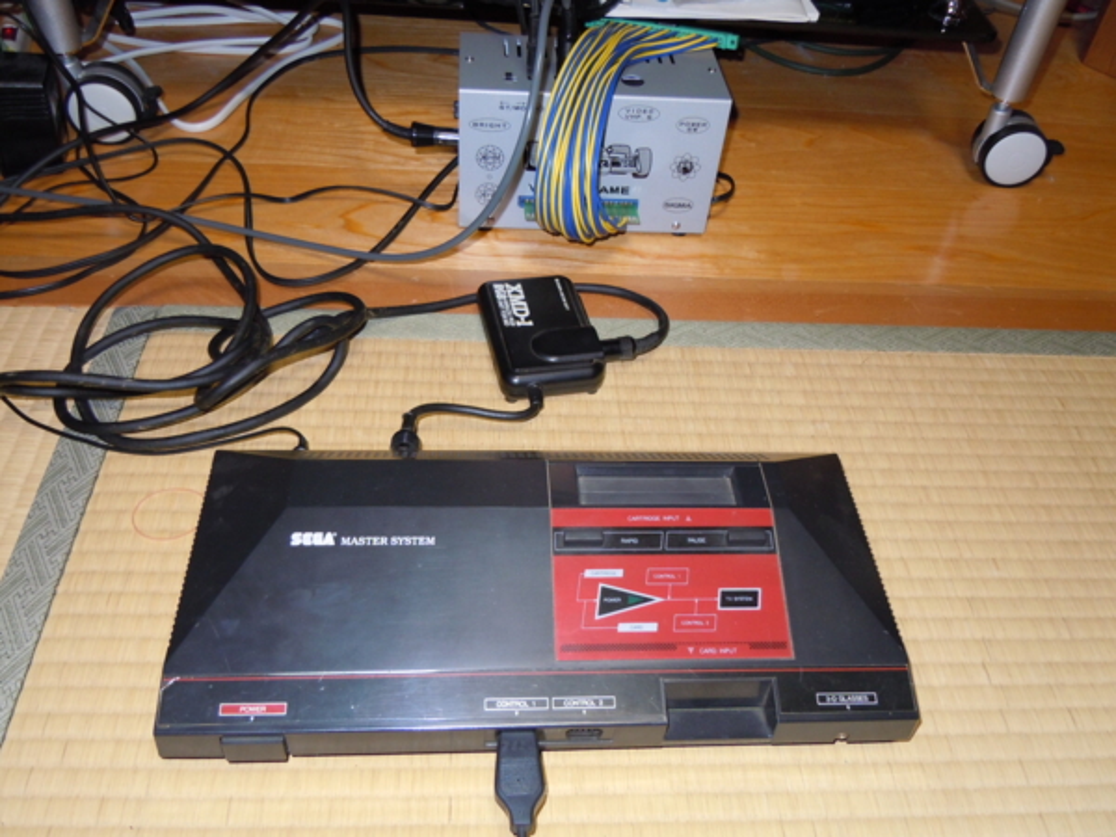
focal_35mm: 30
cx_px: 558
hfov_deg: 60.0
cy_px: 418
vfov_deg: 46.8
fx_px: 967
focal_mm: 5.4
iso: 200
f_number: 3.5
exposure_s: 1/30
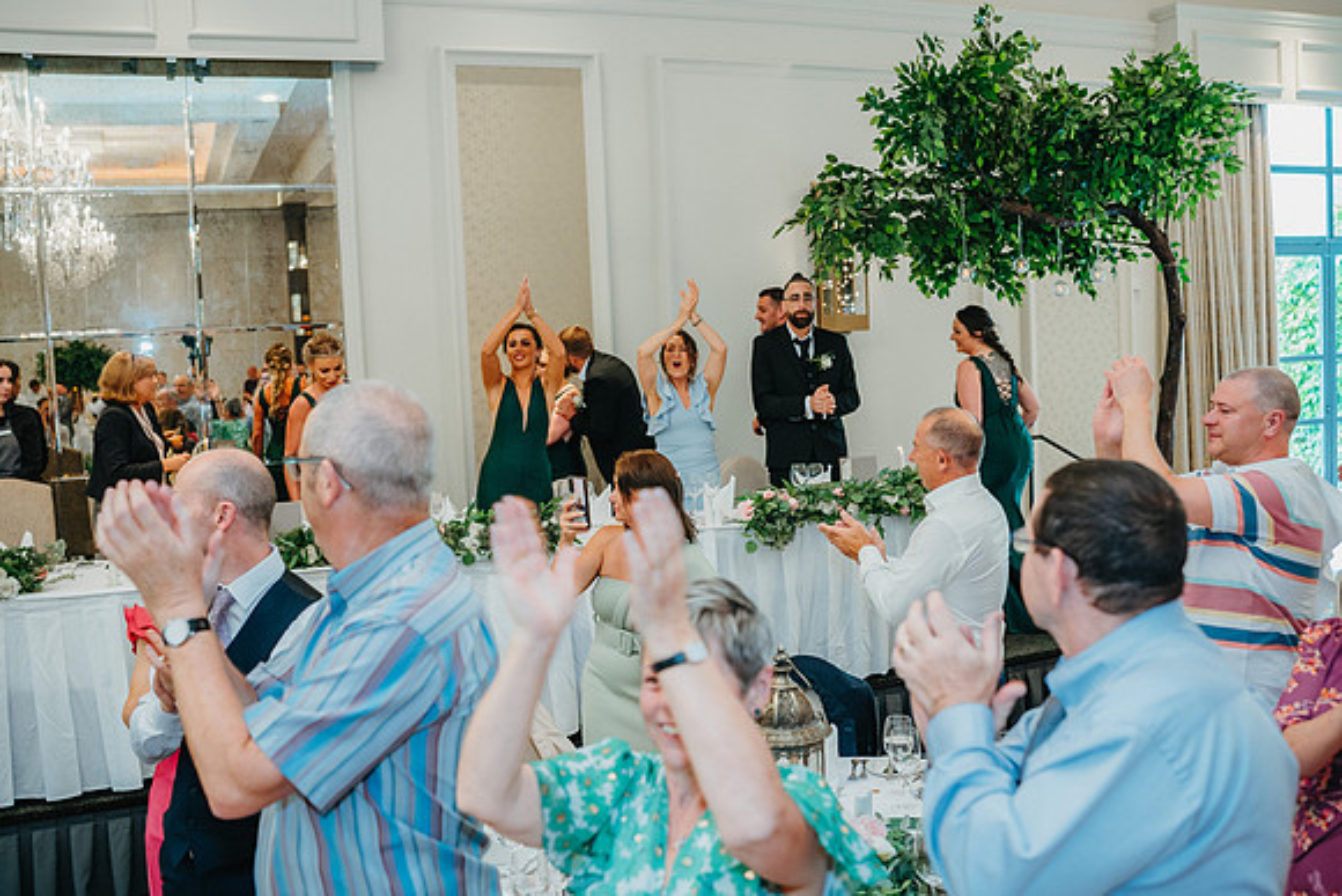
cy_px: 448
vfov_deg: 37.9
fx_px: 1305
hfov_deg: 54.4
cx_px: 671
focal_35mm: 35
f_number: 2.8
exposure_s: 1/125
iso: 1600
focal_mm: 35
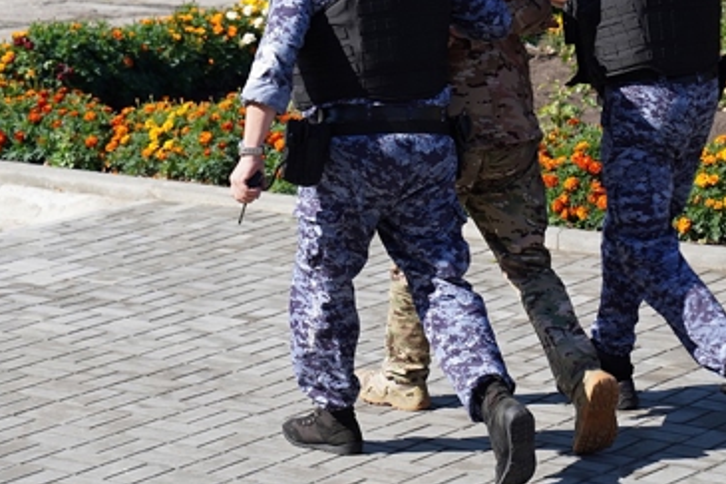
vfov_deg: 9.5
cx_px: 378
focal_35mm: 144
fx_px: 2903
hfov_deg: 14.3
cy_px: 151
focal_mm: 70
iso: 100
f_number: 4.5
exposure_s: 1/400
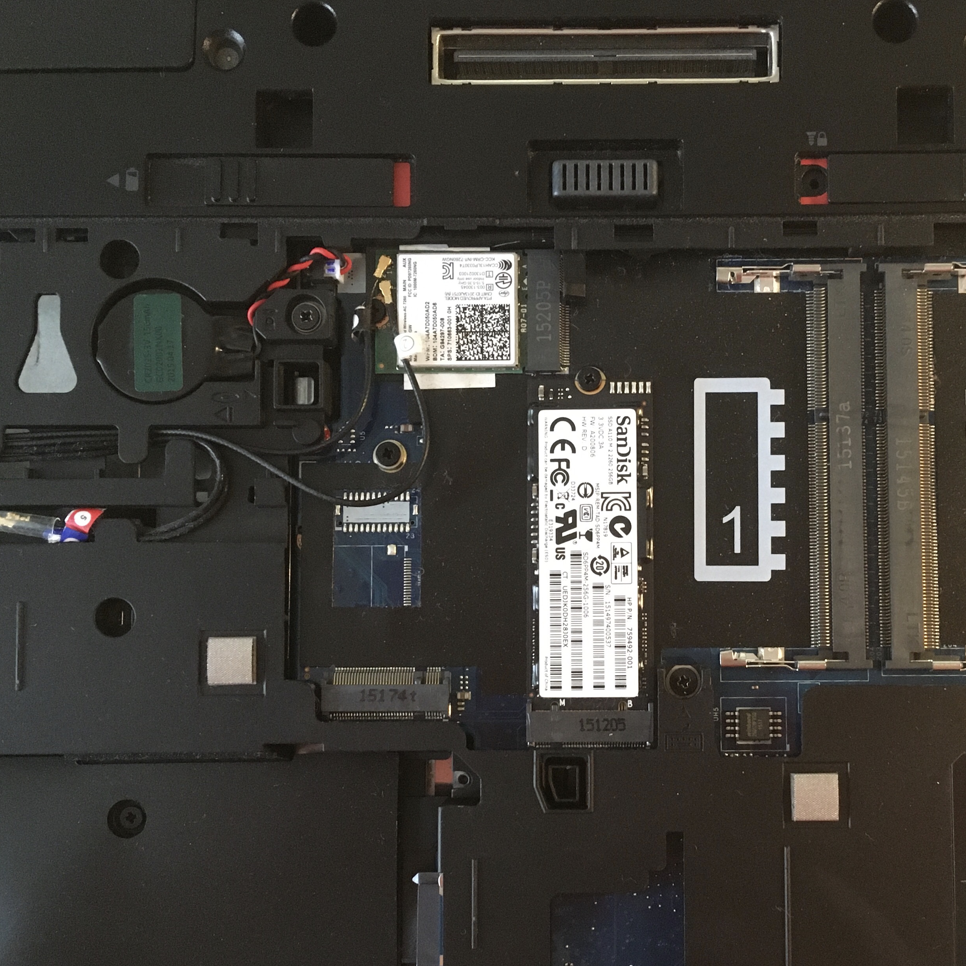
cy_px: 587
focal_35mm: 42
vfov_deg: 39.8
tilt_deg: -86.7
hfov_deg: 39.6
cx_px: 632
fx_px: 1326
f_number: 2.2
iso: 250
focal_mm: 4.15
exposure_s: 1/17
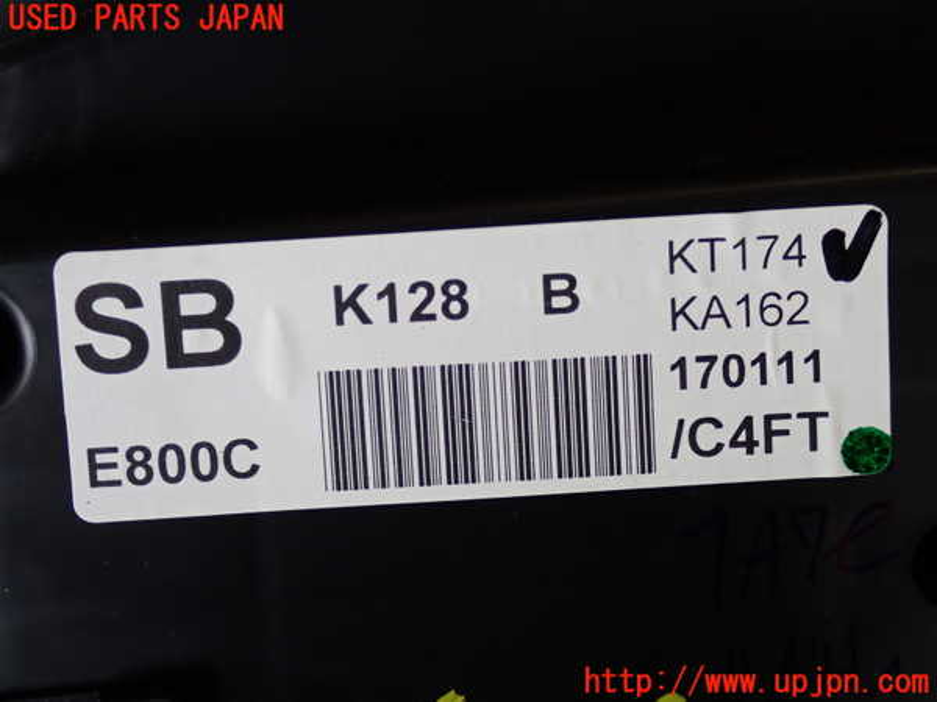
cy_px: 351
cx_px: 468
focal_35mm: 82
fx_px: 2220
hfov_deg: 23.8
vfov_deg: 18.0
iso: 320
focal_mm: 14.62
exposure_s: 1/80
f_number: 4.3
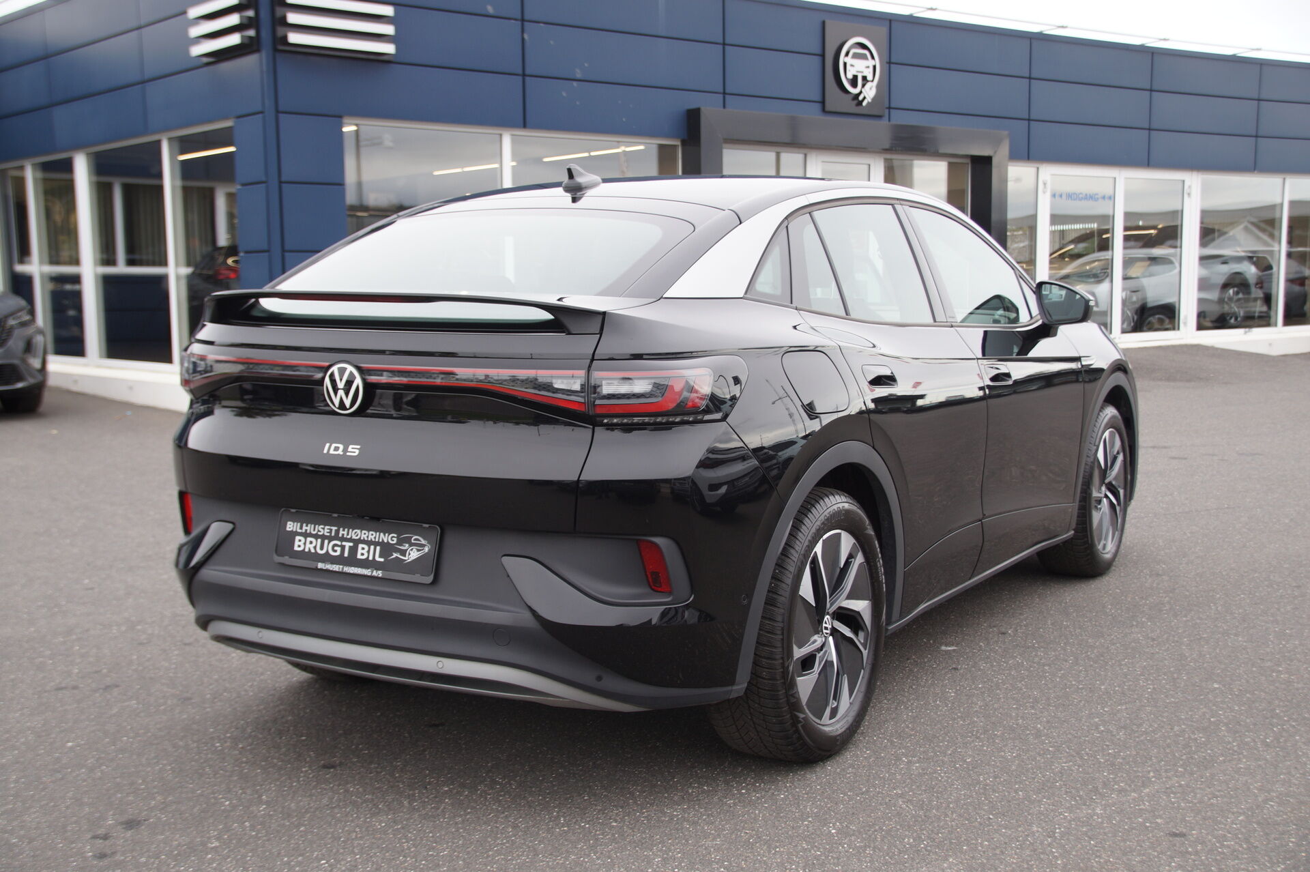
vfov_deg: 31.9
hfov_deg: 46.4
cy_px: 436
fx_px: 1527
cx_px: 655
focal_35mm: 42
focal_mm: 28
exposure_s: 1/80
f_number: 4.5
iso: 100
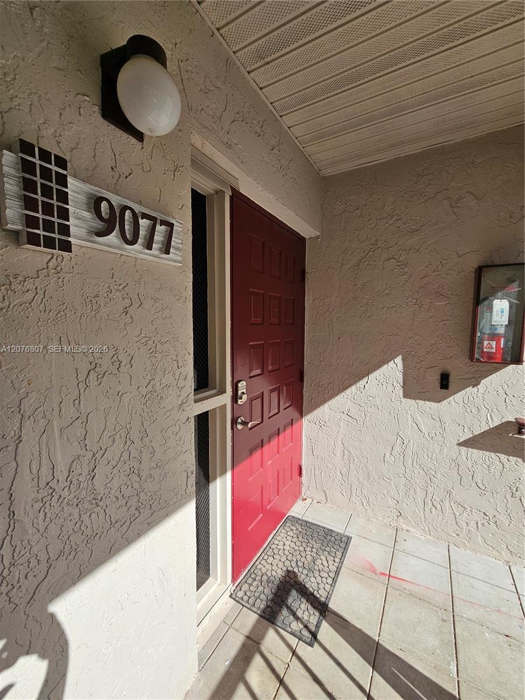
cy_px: 350
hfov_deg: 89.9
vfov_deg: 106.2
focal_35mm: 13
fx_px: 263
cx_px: 262
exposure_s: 1/1659
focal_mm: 2.2
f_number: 2.2
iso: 50
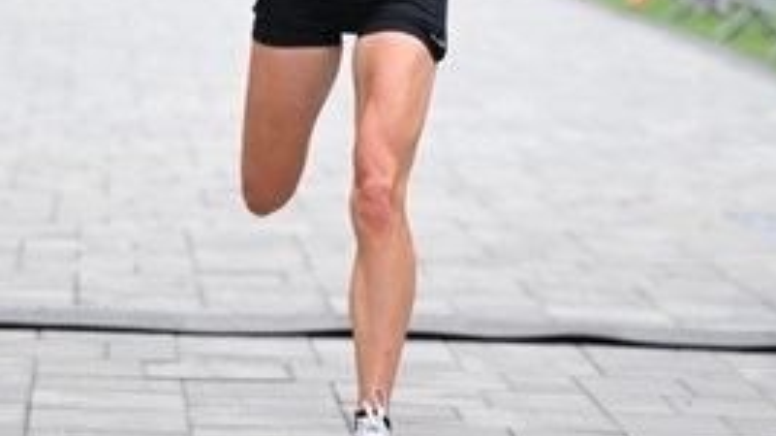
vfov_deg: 5.6
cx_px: 318
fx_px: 4402
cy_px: -58
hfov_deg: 10.1
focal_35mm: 214
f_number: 2.8
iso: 1600
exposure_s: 1/1000
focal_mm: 99
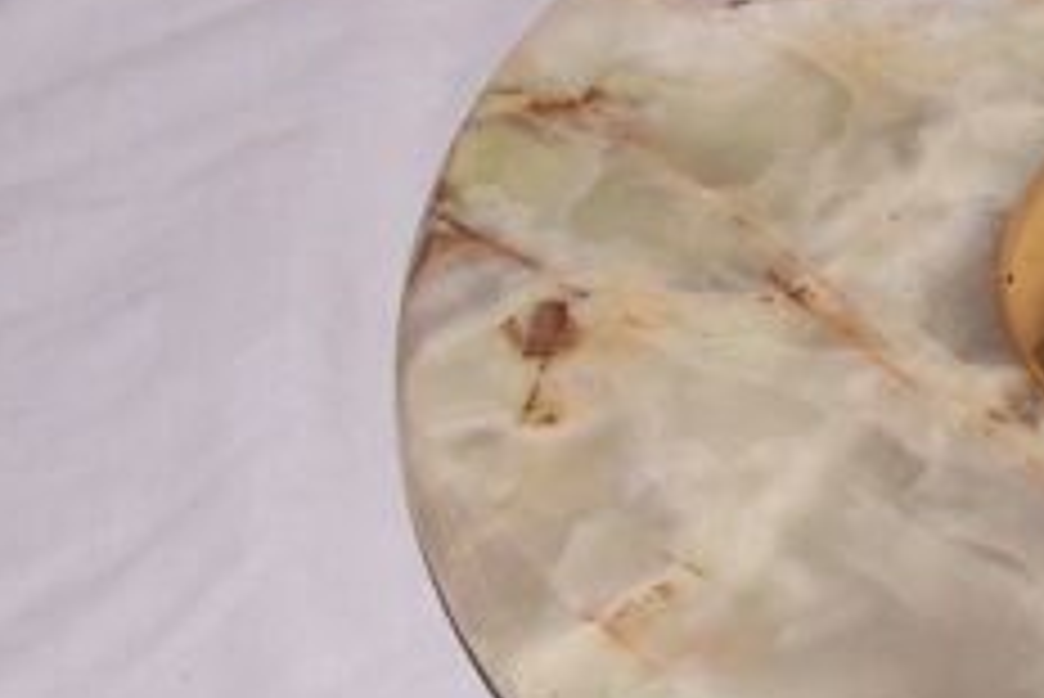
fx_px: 3743
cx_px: 1080
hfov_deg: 15.5
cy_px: 297
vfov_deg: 10.6
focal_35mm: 129
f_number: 3.2
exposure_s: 1/60
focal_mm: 8
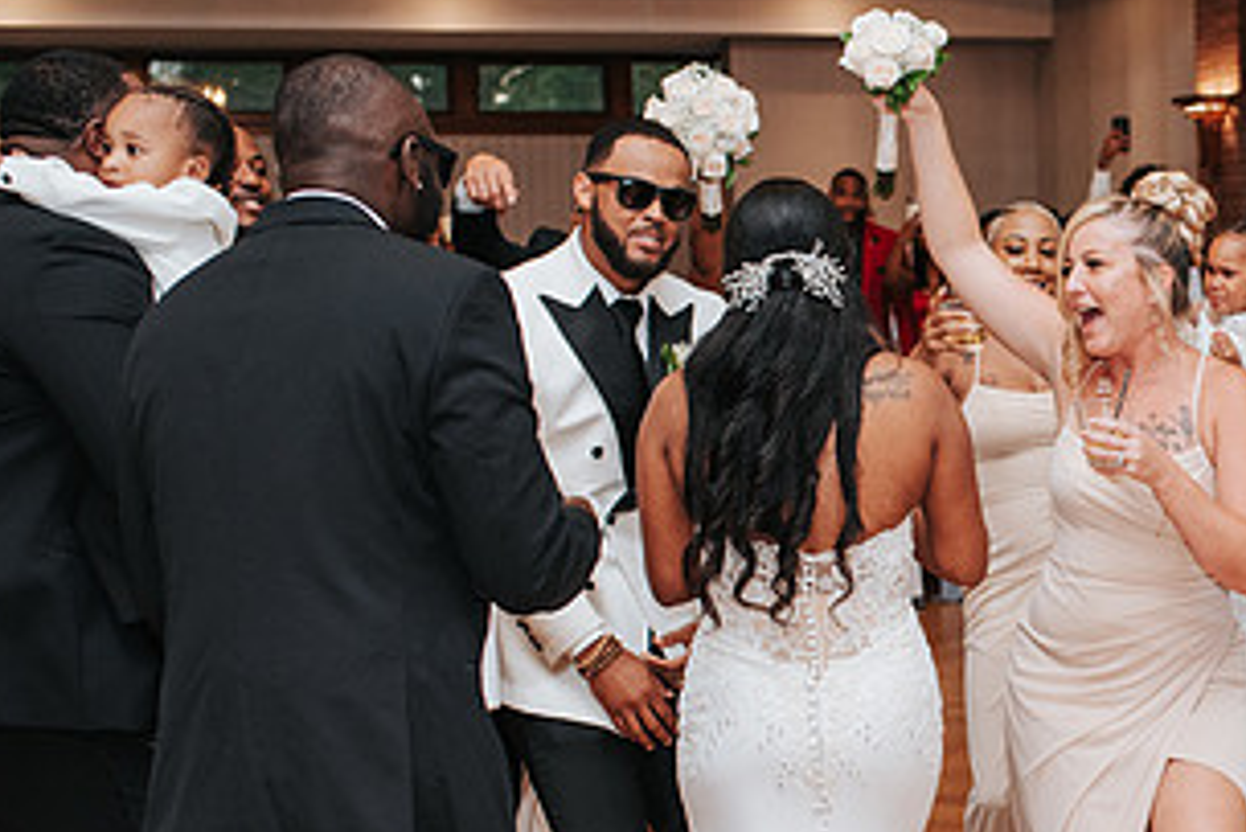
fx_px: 2528
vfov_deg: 18.6
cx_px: 1079
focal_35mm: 73
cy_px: 587
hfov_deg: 26.9
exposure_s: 1/200
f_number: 3.2
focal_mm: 35
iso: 1000
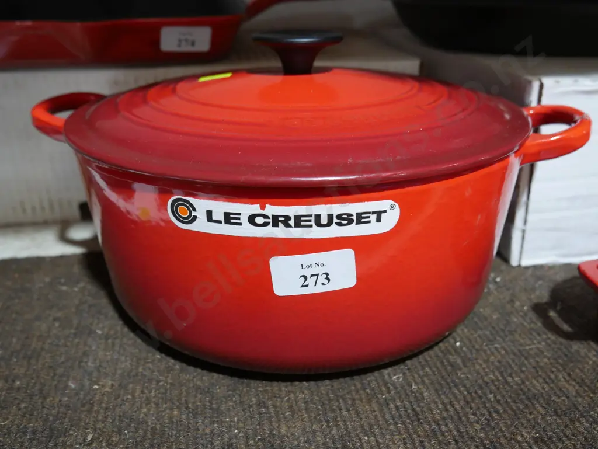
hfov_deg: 53.9
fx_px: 588
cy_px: 224
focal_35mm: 34
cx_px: 299
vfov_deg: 41.8
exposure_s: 1/60
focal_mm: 17
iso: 640
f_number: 4
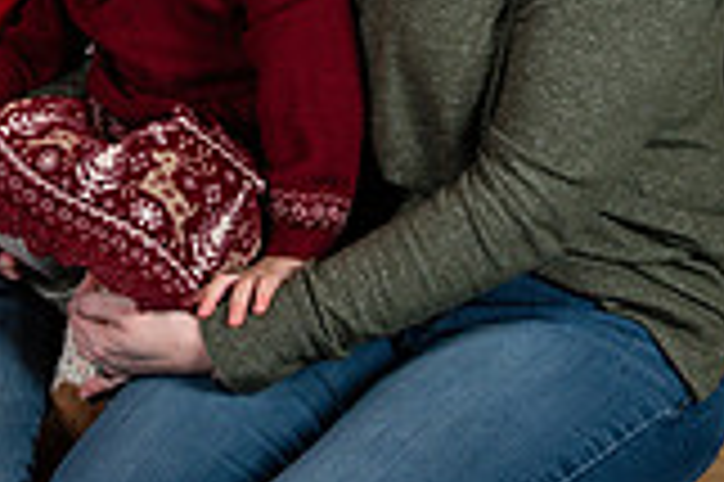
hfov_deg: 18.9
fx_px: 2170
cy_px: -34
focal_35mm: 108
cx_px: 220
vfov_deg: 12.5
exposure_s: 1/250
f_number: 4
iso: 400
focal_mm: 30
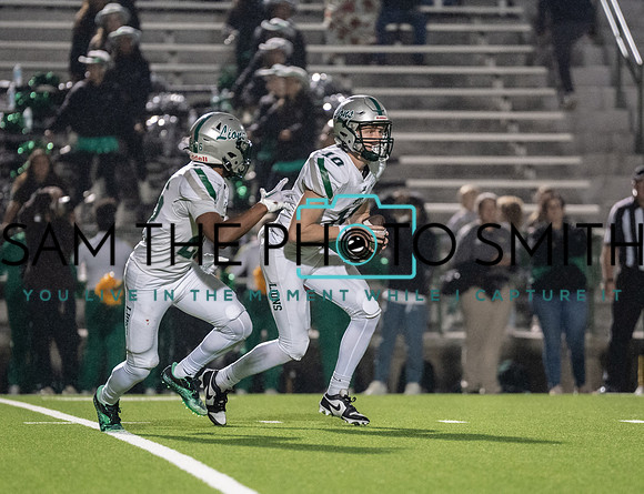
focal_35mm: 351
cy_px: 302
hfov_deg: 5.6
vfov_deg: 4.3
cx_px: 343
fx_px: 6575
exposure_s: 1/1250
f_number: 2.8
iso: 4000
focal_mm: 200
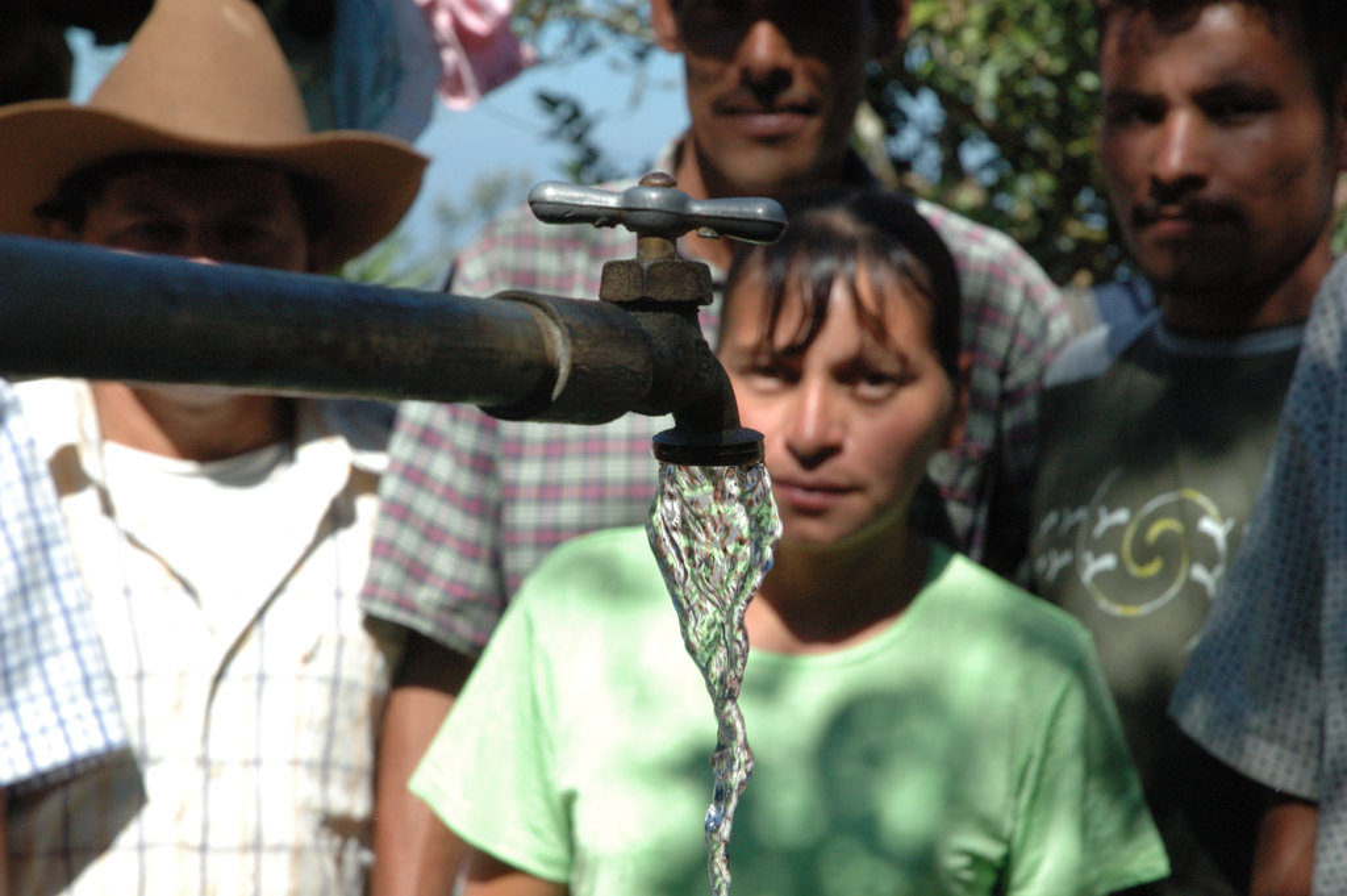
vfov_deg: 14.7
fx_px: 3477
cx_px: 674
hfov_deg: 21.9
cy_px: 448
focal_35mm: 93
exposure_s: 1/640
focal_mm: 62
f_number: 13
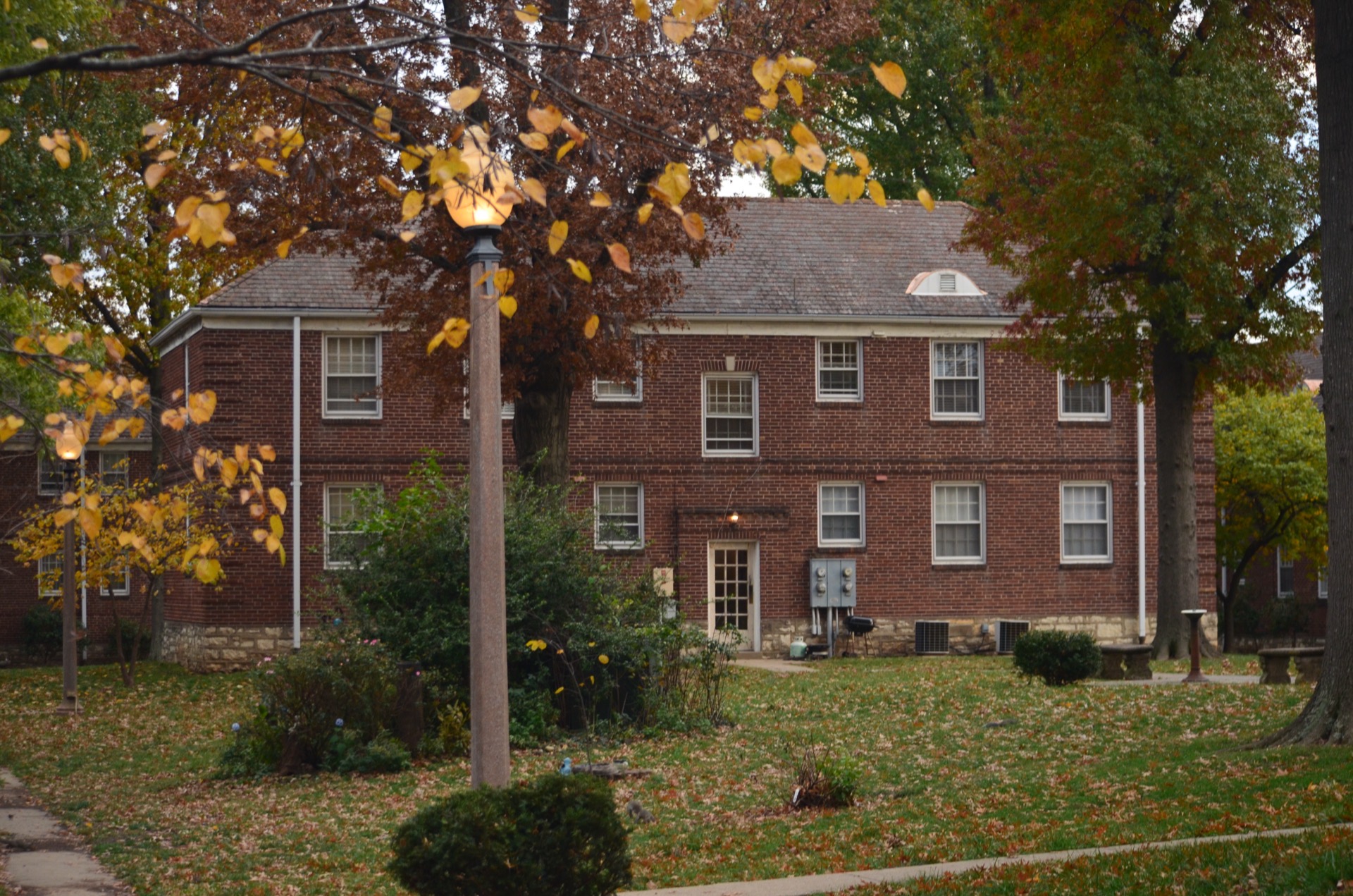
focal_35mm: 82
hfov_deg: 24.7
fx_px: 3094
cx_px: 676
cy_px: 448
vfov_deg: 16.5
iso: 560
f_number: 4.5
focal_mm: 55
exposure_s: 1/60
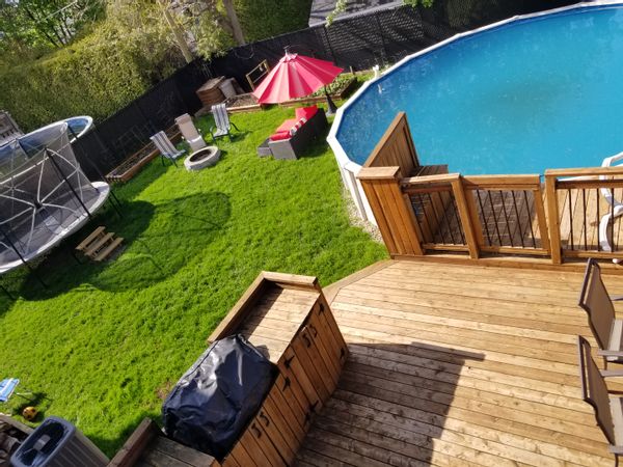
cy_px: 234
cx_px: 312
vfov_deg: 53.1
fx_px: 468
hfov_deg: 67.3
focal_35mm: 26
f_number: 1.7
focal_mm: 4.25
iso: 50
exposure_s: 1/1100
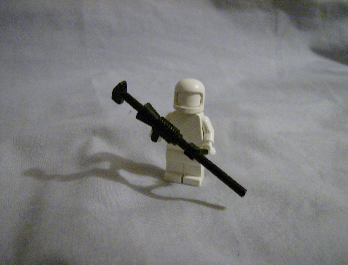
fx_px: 364
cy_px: 132
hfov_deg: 51.1
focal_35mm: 36
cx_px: 174
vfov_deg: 40.0
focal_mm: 6
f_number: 2.8
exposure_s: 1/13.7
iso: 200
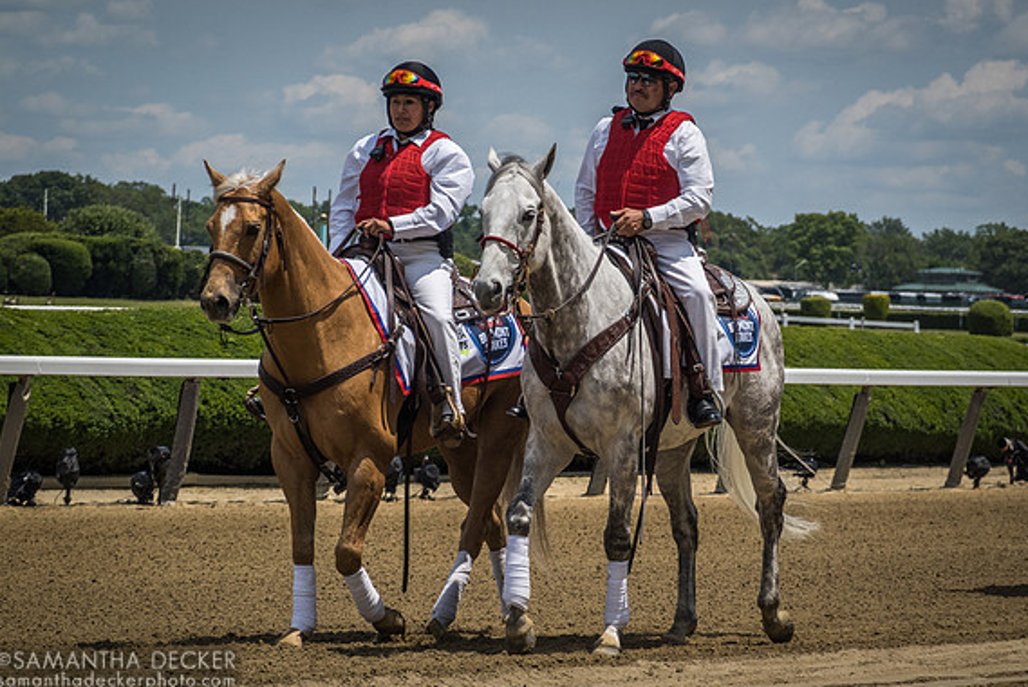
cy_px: 376
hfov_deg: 8.9
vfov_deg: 5.9
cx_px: 501
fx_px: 6628
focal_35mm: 232
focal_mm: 72
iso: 100
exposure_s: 1/2000
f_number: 4.5
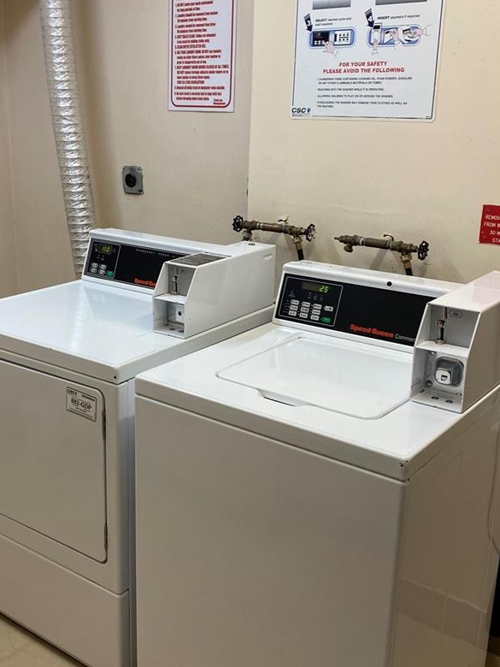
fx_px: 770
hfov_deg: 35.8
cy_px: 334
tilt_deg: -13.2
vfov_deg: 46.8
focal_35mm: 40
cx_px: 188
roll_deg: -0.7
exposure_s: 1/60
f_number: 1.8
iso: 64
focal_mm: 4.25
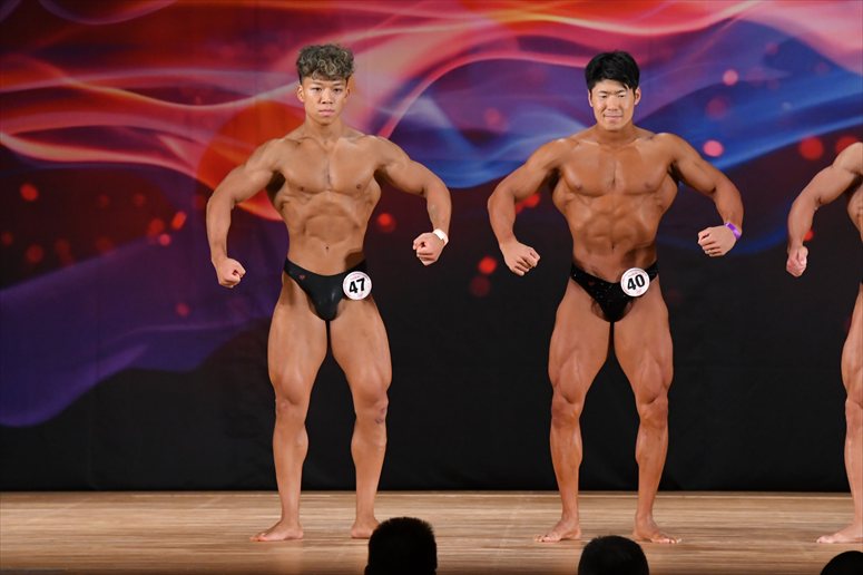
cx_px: 432
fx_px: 5751
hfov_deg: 8.6
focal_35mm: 240
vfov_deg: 5.7
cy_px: 288
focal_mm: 160
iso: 3200
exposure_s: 1/400
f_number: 5.6
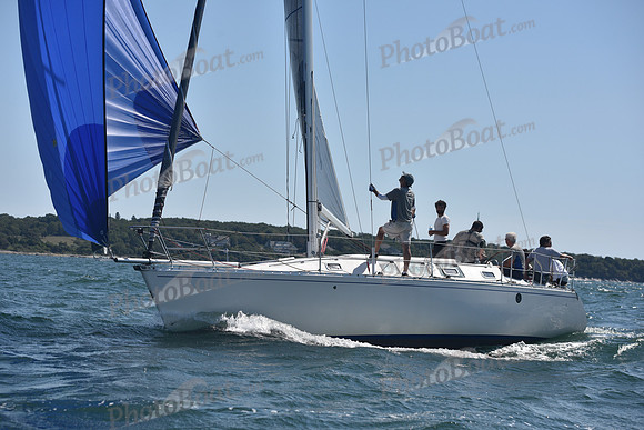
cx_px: 322
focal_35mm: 70
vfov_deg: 19.5
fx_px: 1252
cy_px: 215
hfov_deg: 28.8
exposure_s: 1/1600
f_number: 5.6
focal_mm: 70
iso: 250
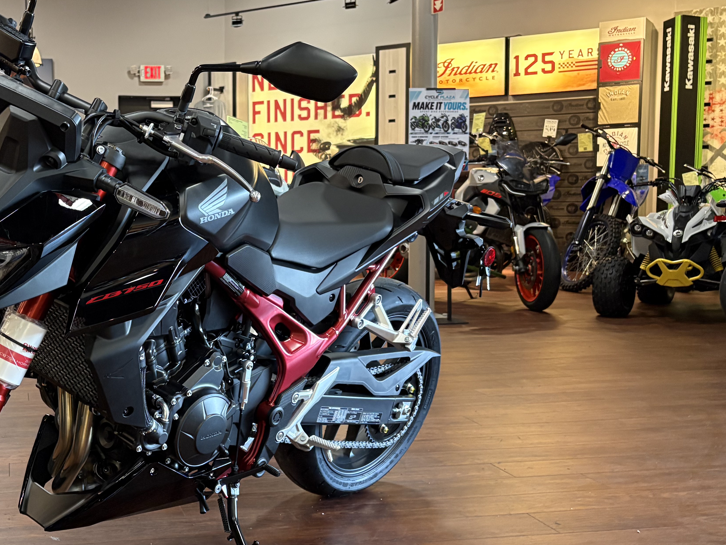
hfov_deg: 40.7
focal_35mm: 45
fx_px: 944
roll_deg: +0.7
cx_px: 167
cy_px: 282
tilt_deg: -4.9
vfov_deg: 32.2
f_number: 1.6
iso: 400
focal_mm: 5.96
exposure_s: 1/60
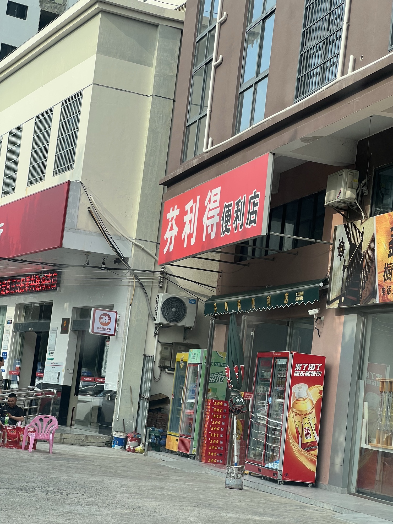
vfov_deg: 25.3
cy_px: 262
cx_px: 196
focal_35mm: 77
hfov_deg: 19.1
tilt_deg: +5.6
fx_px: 1166
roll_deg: -7.4
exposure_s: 1/192
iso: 32
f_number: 2.8
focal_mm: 9
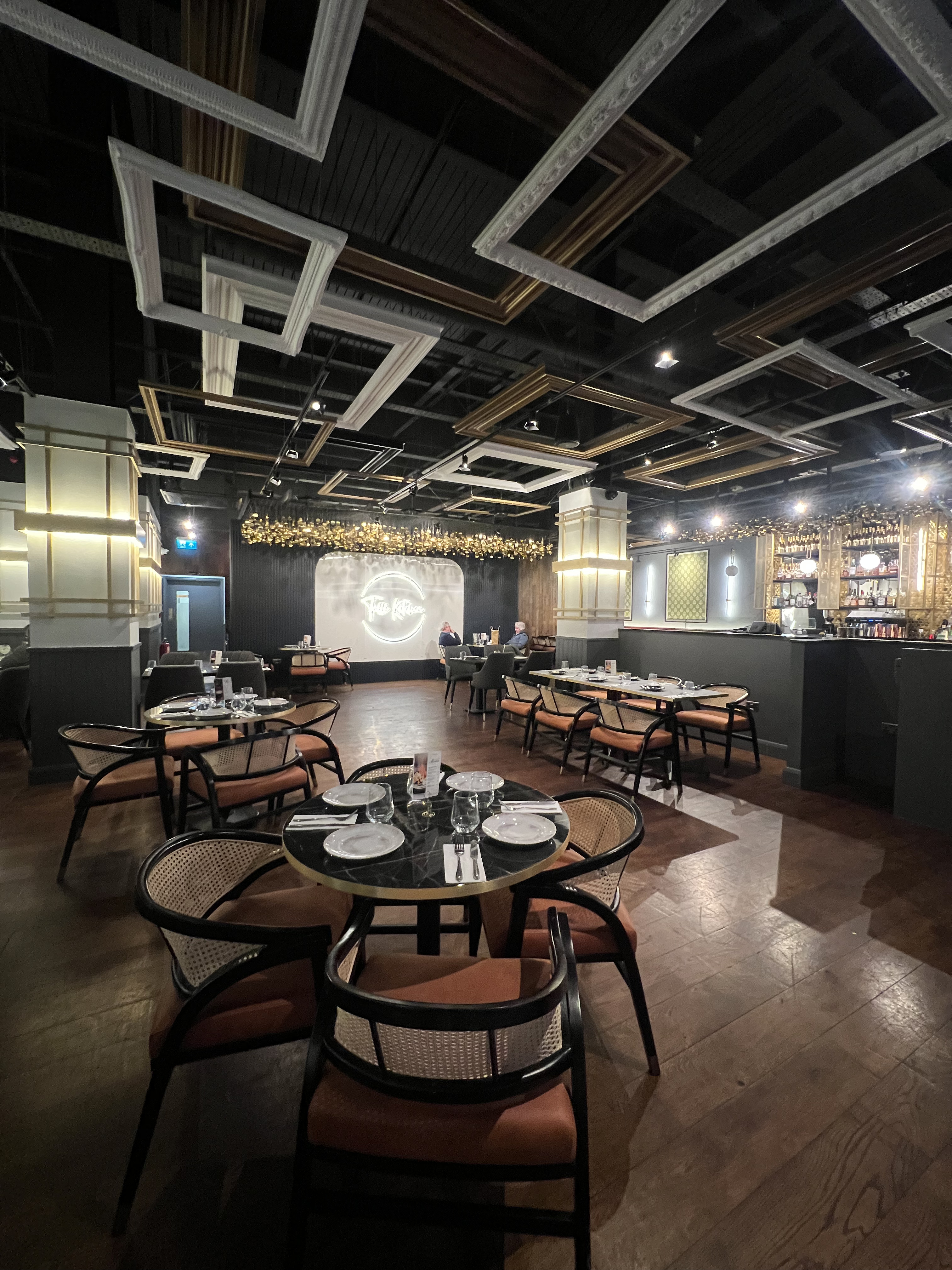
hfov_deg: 89.9
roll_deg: -0.3
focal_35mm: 13
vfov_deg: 106.2
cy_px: 635
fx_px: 477
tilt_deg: -1.2
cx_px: 476
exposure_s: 1/50
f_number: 1.8
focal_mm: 1.57
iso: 500
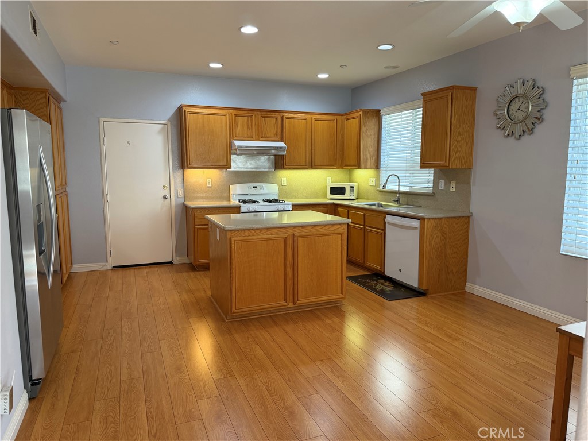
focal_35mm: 24
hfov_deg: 71.6
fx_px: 408
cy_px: 220
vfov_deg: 56.8
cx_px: 294
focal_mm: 6.76
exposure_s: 1/60
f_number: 1.78
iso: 160
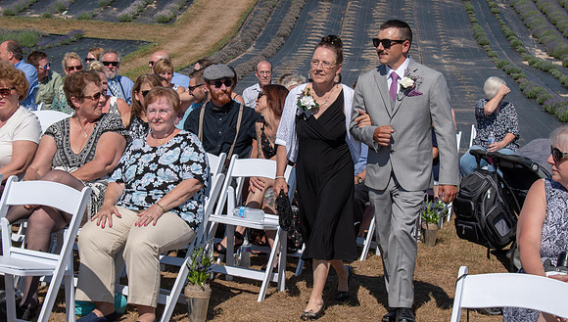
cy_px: 133
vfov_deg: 14.1
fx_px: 1301
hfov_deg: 24.6
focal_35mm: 86
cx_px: 284
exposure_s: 1/500
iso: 200
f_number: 11
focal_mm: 55
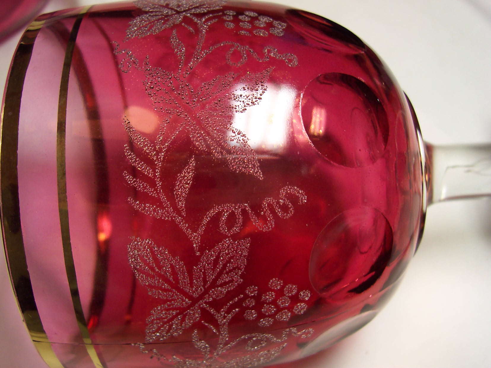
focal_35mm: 37
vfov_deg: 38.7
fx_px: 525
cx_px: 246
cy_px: 184
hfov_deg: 50.1
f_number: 2.8
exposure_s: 1/30
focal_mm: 5.6
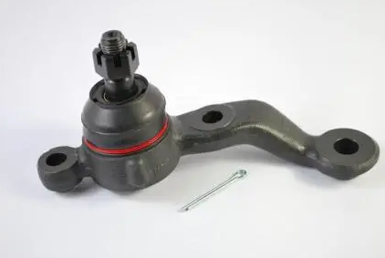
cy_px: 131
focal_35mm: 85
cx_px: 203
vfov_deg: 16.1
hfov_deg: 23.9
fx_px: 911
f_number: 5.6
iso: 140
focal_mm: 52
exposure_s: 1/30
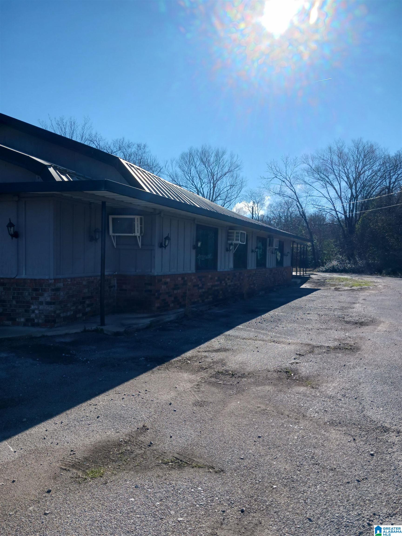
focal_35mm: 27
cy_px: 268
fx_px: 418
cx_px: 201
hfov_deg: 51.4
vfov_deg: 65.3
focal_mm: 4
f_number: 1.8
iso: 20
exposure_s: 1/614
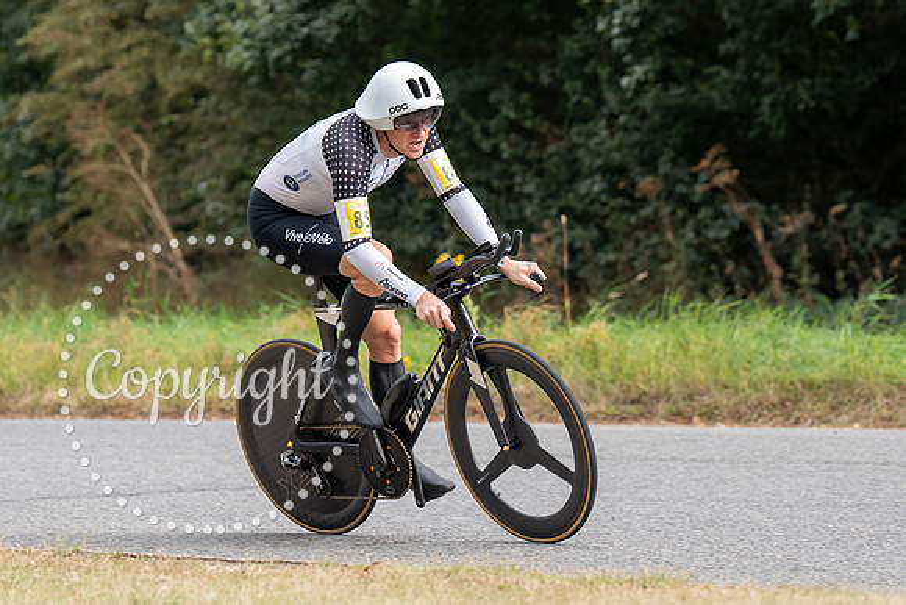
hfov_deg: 9.9
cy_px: 205
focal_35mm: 208
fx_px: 5229
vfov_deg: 6.6
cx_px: 436
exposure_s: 1/1000
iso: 320
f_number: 4
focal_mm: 149
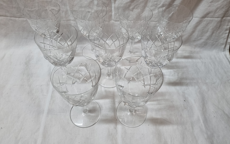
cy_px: 58
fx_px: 175
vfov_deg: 44.3
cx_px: 117
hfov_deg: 66.5
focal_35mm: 28
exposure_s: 1/100
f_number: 1.8
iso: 320
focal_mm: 5.4
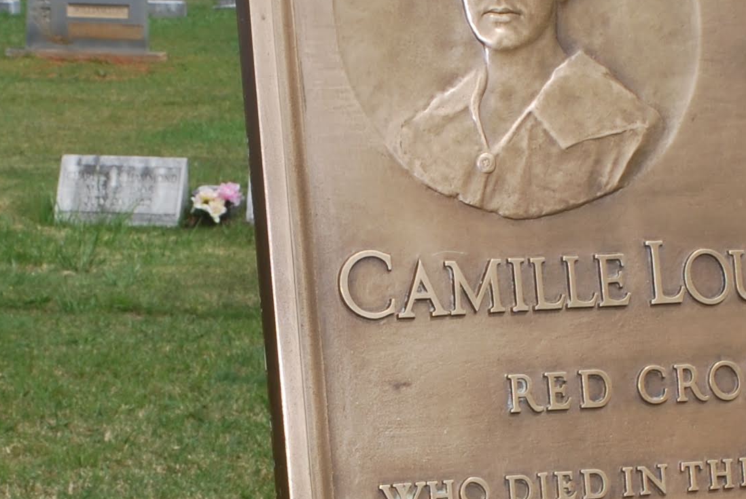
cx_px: 394
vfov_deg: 10.8
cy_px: 458
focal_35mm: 127
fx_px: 2635
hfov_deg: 16.1
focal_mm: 24
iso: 100
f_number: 13
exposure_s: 1/200
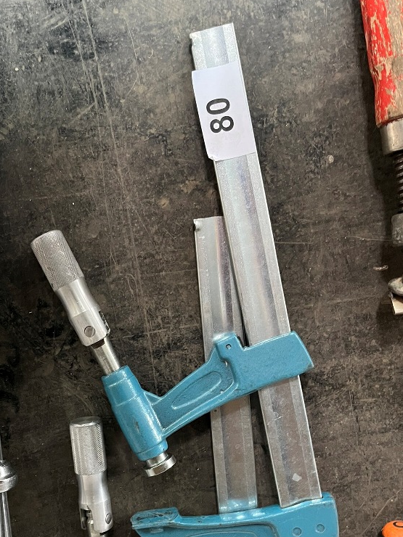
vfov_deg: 50.6
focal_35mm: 36
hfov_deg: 39.2
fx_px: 559
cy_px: 352
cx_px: 138
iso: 400
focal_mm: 5.1
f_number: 1.6
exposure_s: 1/33
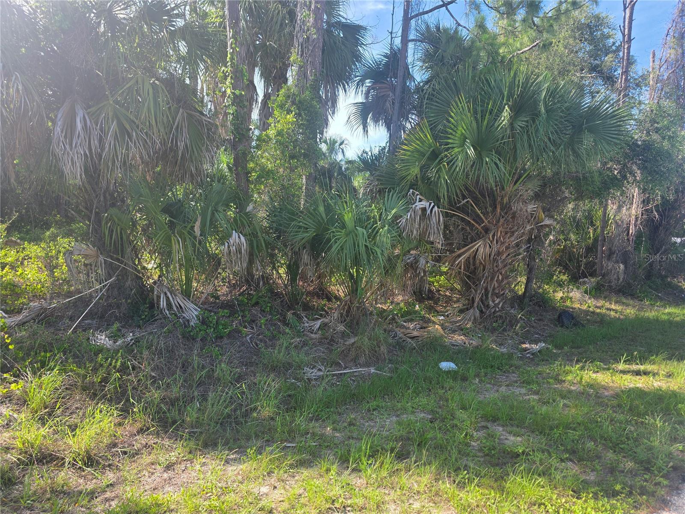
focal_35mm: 23
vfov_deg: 58.9
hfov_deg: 73.9
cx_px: 342
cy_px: 257
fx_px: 455
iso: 80
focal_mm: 6.3
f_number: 1.7
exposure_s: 1/1384
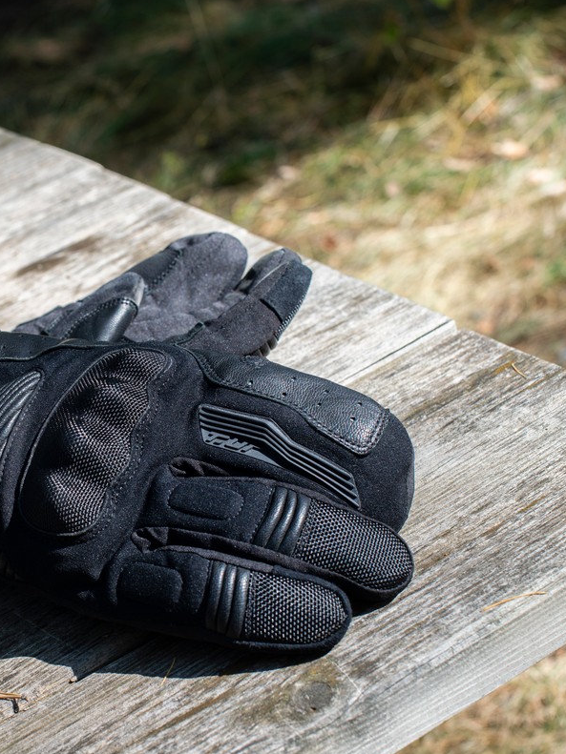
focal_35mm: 73
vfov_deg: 26.7
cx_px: 79
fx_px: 1592
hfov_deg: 19.9
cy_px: 377
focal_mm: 50
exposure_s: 1/250
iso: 400
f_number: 8
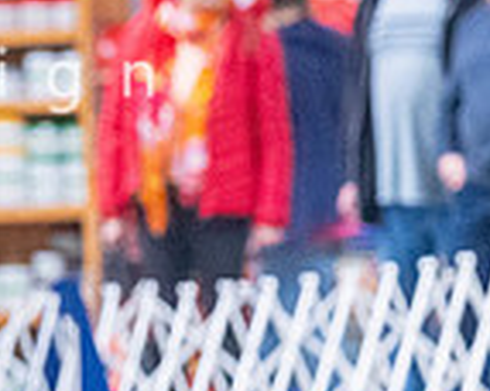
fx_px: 10167
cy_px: 199
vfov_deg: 2.2
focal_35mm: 702
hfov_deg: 2.8
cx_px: -341
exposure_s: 1/400
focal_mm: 158
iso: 6400
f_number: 4
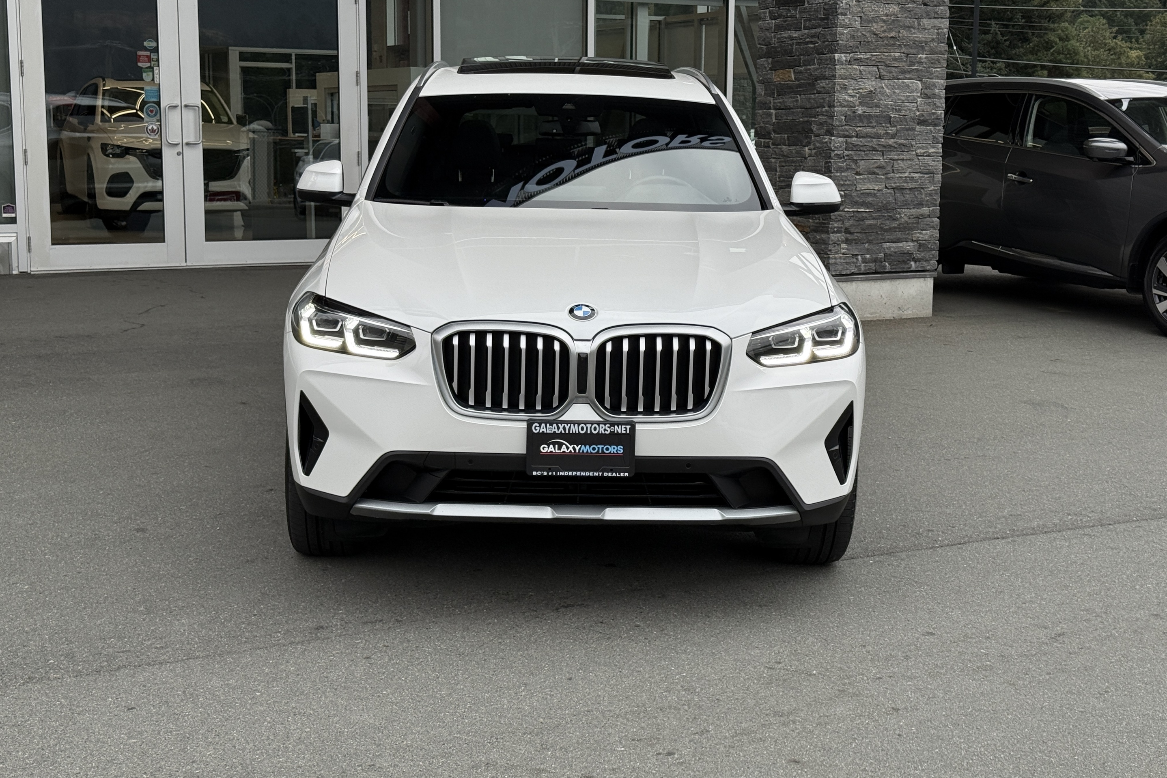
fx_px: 1621
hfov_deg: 39.6
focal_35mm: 50
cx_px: 583
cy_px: 343
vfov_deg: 27.0
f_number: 1.78
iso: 64
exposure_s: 1/810
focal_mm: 6.76
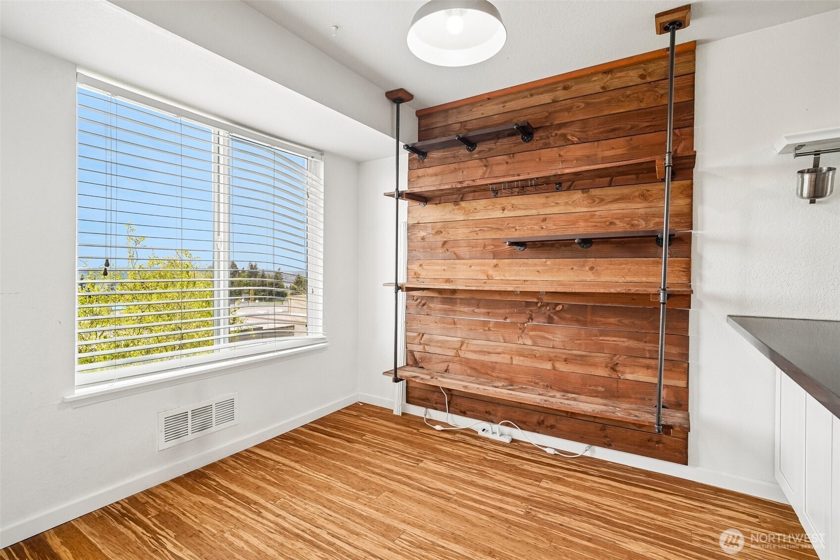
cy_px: 280
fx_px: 373
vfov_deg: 73.7
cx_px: 420
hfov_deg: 96.7
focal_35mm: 16
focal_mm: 16
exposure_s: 1/160
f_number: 8
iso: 1600
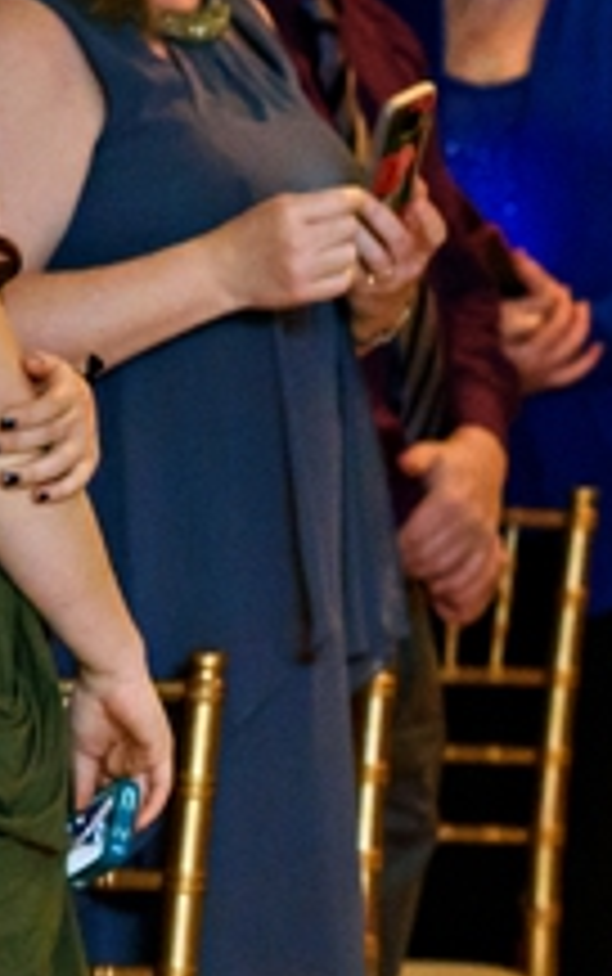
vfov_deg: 5.8
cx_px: 1768
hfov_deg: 3.6
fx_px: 9561
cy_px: 798
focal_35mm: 359
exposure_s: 1/200
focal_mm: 85
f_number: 2.8
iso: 3200
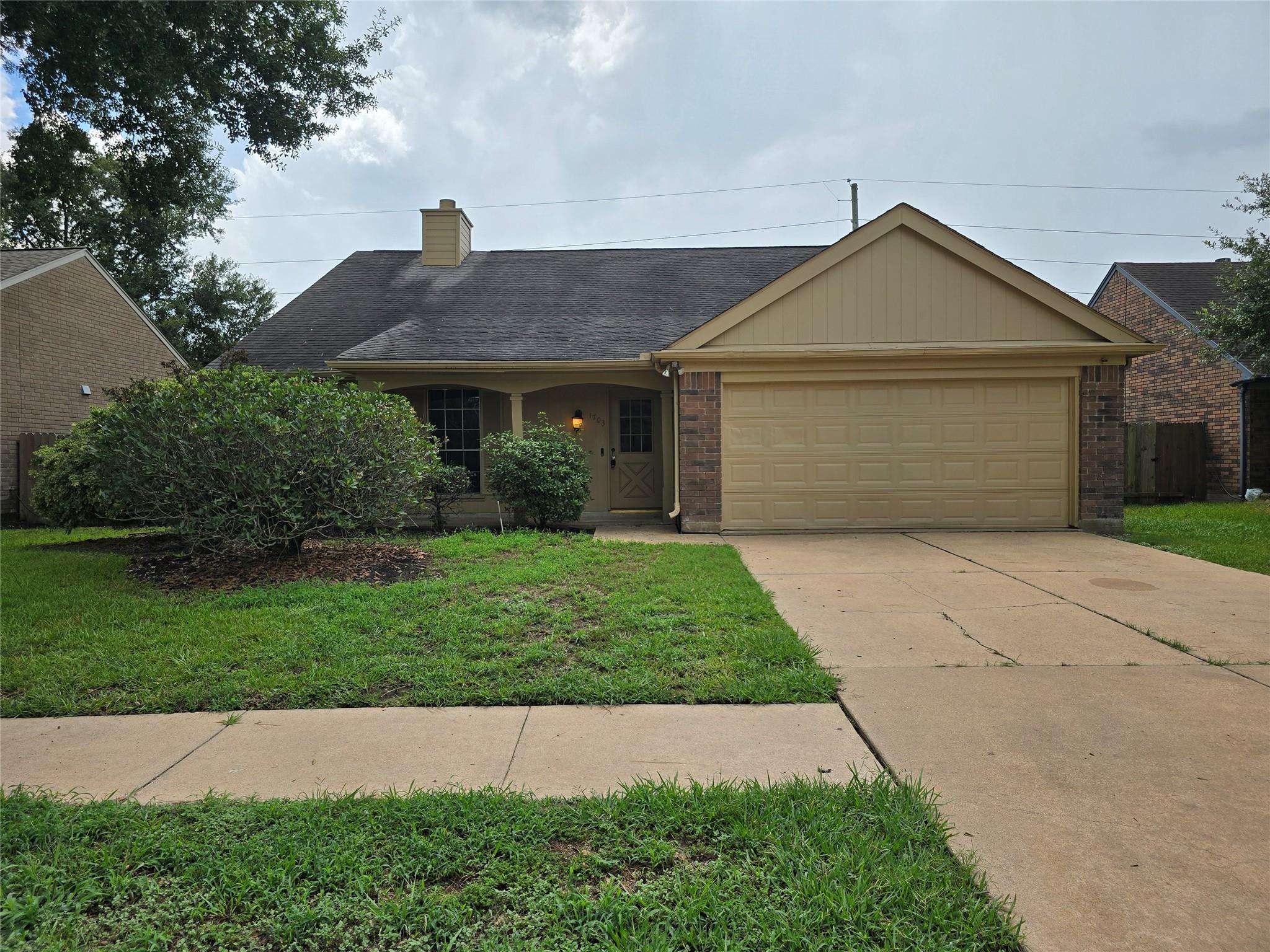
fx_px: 844
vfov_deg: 58.9
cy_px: 476
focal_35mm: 23
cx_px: 635
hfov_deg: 73.9
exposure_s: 1/569
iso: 12
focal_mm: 6.3
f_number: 1.7
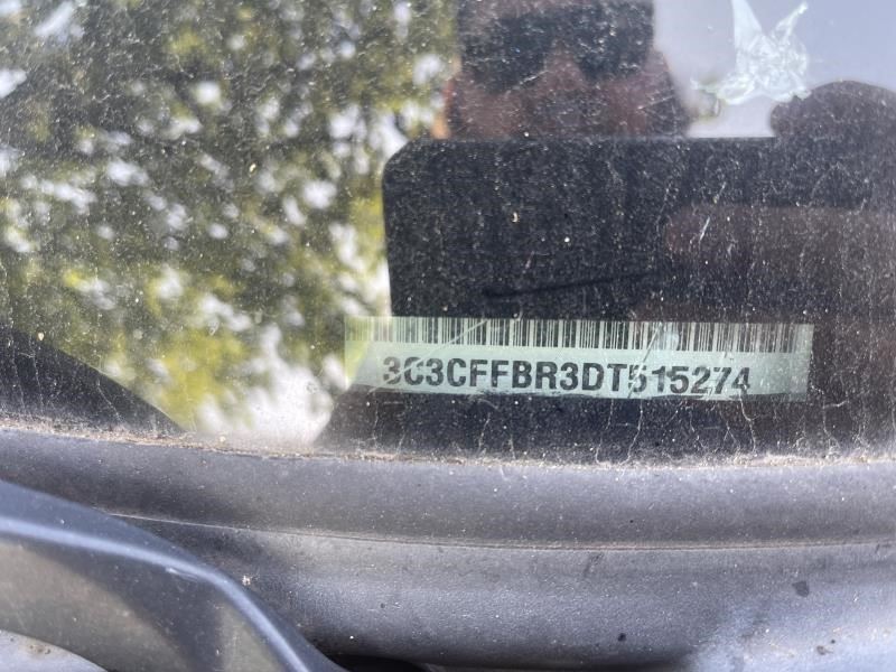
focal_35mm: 25
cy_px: 336
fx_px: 647
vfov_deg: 54.9
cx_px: 448
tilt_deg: -63.8
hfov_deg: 69.4
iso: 100
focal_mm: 5.1
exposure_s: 1/121
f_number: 1.6
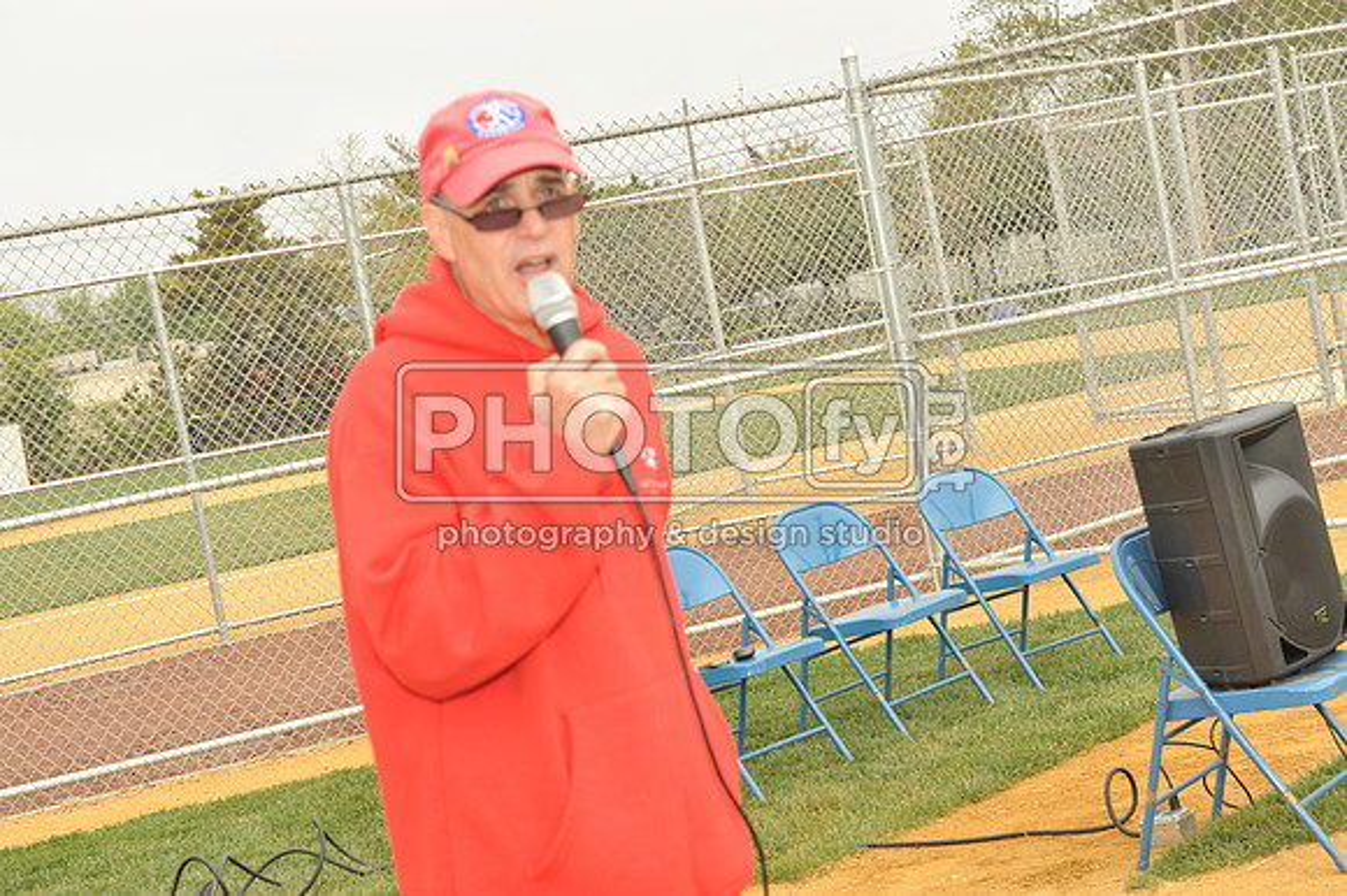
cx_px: 674
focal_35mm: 70
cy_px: 448
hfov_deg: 28.9
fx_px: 2618
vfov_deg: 19.4
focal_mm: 70
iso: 400
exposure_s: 1/250
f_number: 8
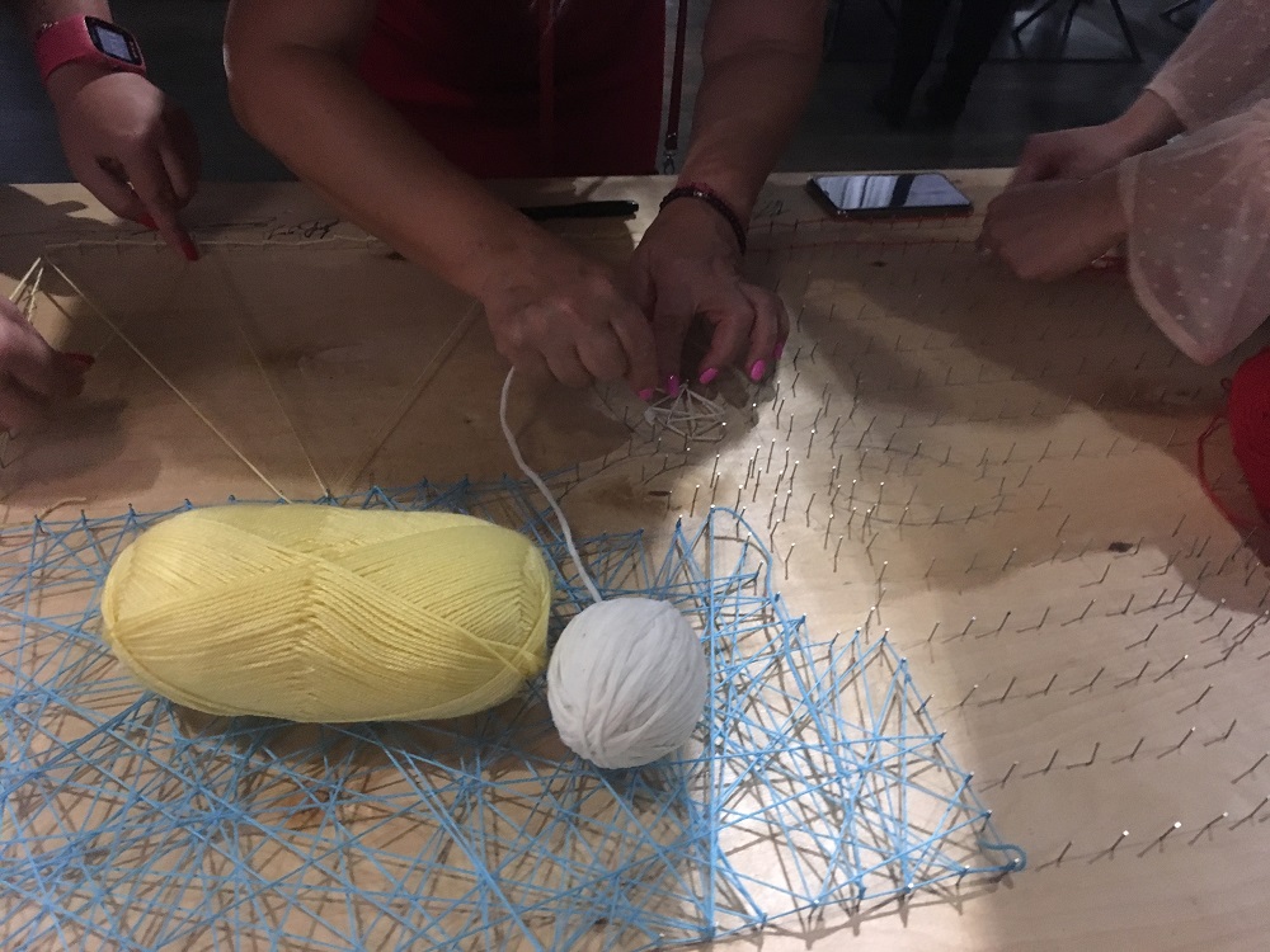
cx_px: 635
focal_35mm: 29
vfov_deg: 48.2
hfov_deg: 61.7
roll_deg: -9.2
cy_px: 476
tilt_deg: -40.5
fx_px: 1064
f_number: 2.2
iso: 400
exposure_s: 1/17
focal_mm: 4.15
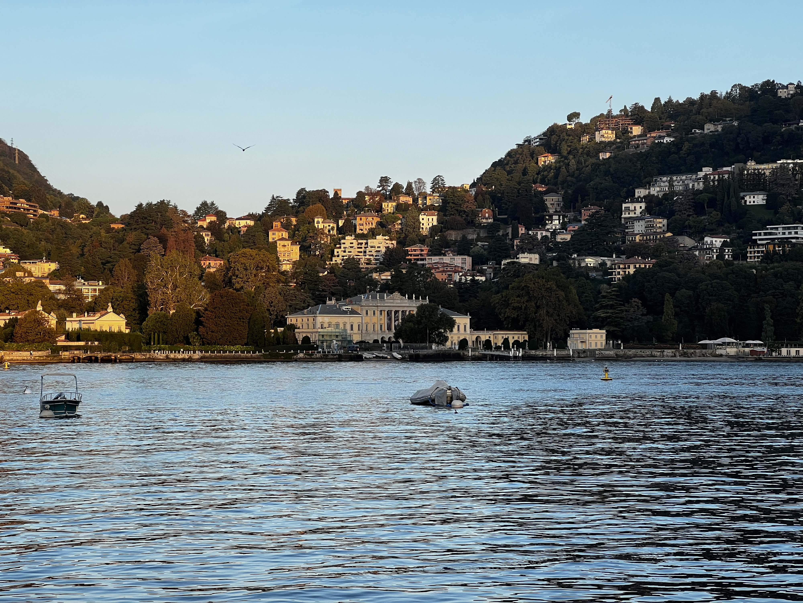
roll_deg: -0.2
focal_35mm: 77
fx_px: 1786
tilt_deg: +1.4
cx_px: 402
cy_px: 302
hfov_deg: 25.3
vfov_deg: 19.1
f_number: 2.8
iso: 32
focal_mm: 9
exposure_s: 1/193
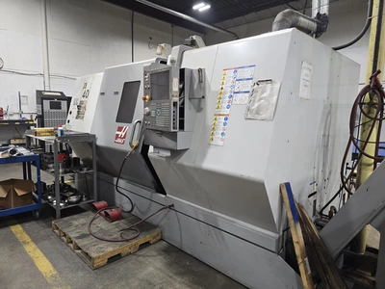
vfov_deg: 58.9
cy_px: 144
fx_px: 256
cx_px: 192
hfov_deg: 73.9
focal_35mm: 23
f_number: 1.7
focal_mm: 6.3
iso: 250
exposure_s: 1/120
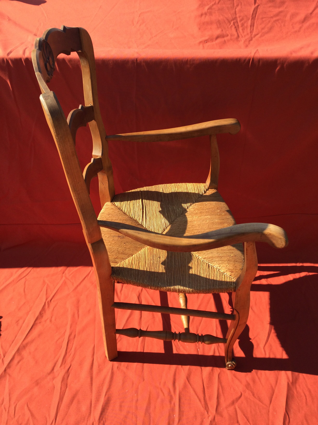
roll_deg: -0.8
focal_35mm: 31
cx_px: 159
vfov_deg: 58.4
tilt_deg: -41.5
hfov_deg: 45.4
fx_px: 380
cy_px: 212
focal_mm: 3.3
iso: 25
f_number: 2.4
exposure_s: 1/424
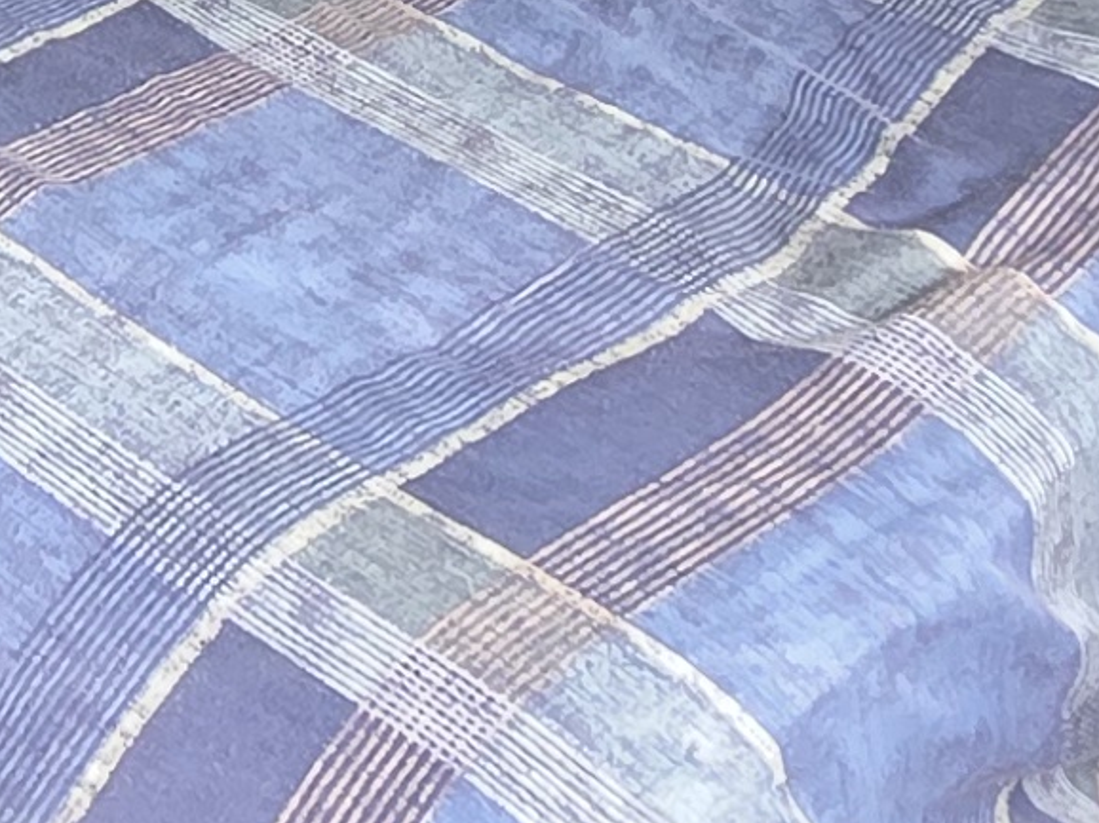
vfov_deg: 12.7
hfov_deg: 18.2
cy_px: -1144
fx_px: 2856
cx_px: -747
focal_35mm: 90
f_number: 1.9
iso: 320
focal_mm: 2.2
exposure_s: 1/60
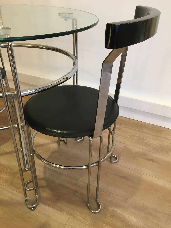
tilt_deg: -33.7
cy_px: 114
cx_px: 86
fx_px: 191
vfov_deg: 61.7
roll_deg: -1.7
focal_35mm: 29
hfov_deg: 48.2
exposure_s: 1/33
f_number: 2.2
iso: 125
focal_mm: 4.15
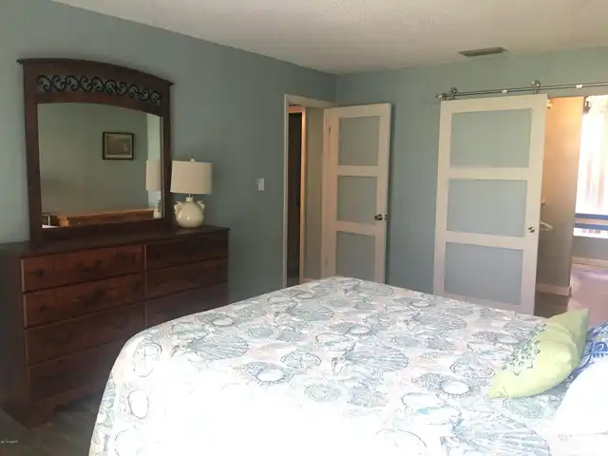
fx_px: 509
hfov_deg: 61.7
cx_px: 304
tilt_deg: -5.5
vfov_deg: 48.2
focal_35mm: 29
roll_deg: -1.3
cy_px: 228
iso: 80
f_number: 2.2
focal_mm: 4.15
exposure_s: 1/15
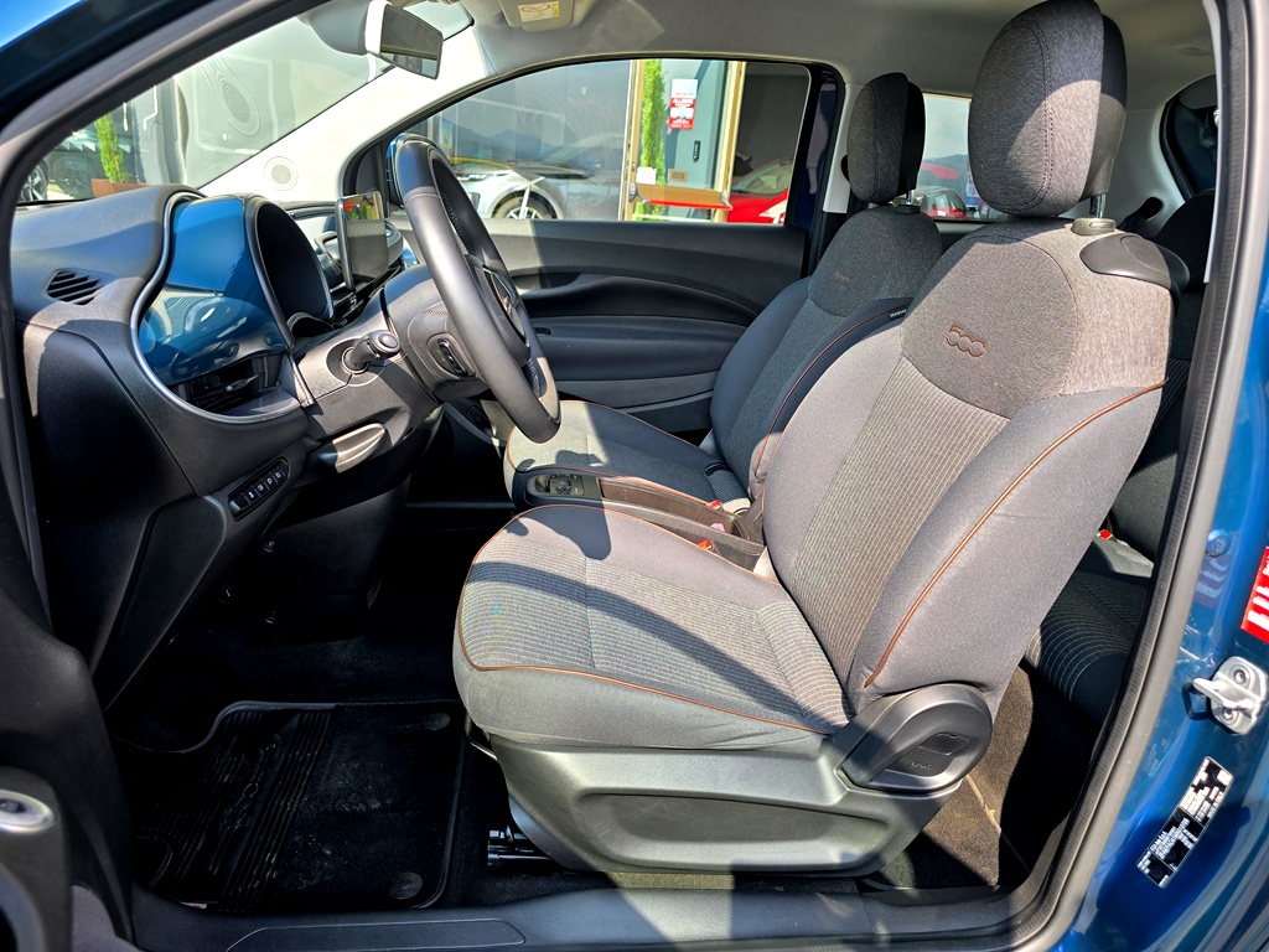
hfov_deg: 73.9
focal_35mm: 23
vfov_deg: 58.9
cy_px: 476
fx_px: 843
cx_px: 634
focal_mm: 6.3
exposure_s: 1/190
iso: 12
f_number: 1.7
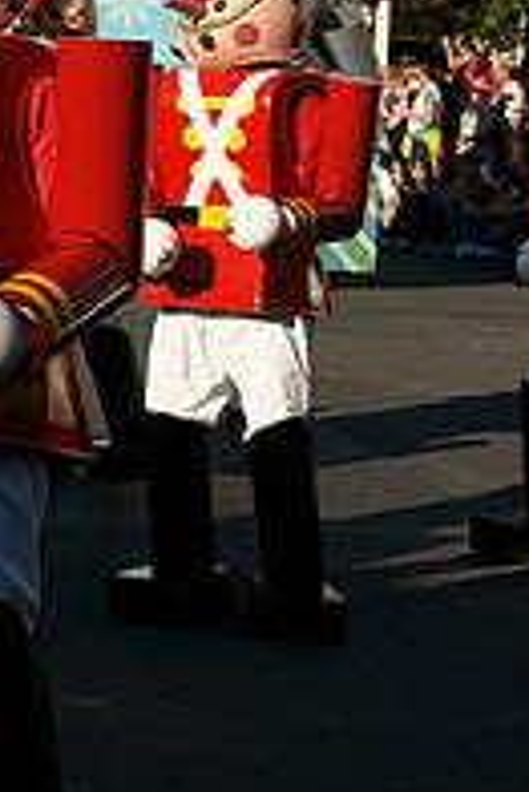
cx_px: -63
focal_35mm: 124
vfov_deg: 16.4
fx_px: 2728
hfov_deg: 10.9
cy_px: 170
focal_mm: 28
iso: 400
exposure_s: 1/6400
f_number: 4
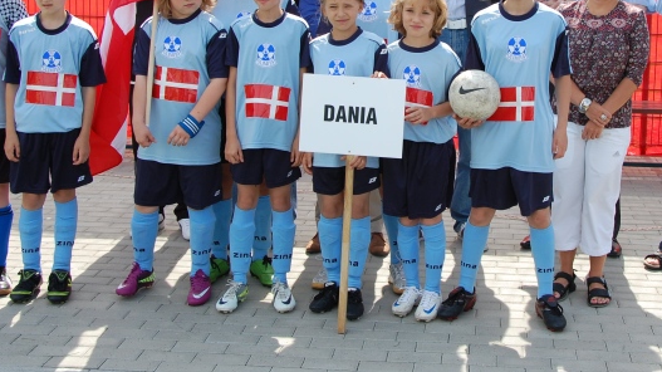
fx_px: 1088
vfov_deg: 19.1
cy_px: 55
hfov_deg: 33.7
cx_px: 418
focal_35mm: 62
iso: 200
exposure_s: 1/250
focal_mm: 26
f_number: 8
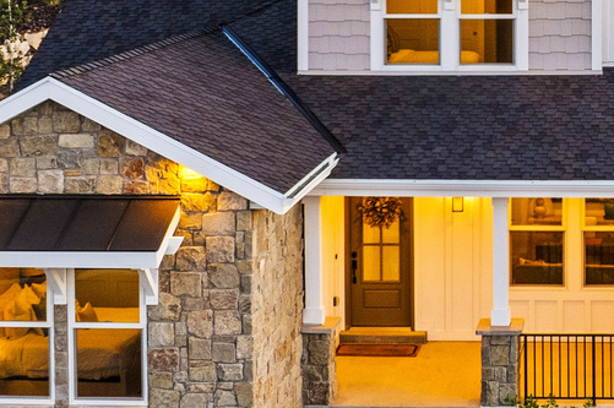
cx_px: 588
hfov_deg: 21.9
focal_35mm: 90
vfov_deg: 15.0
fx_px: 1533
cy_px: 21
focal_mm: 8.4
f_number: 2.8
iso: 100
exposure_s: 1/20
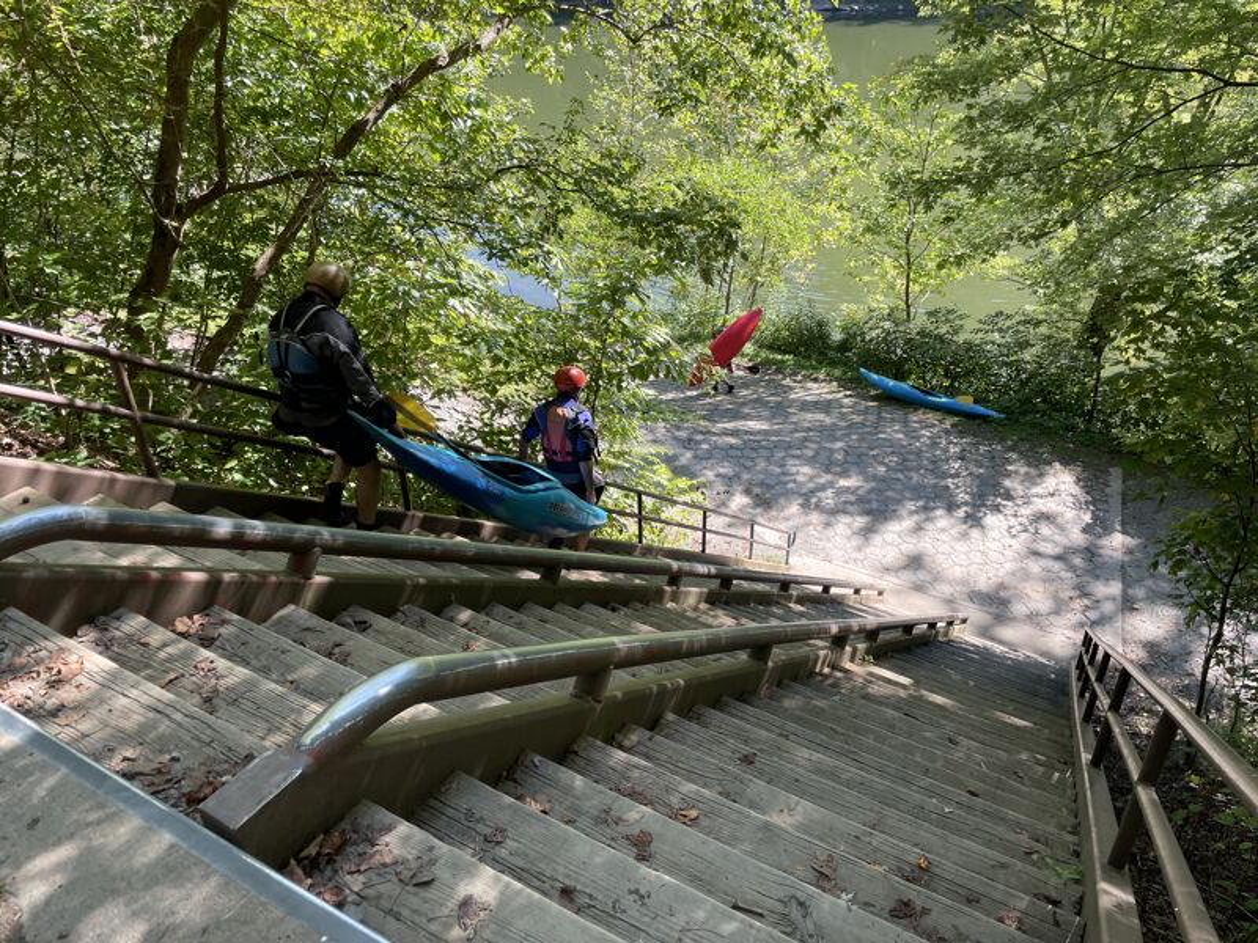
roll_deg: +0.4
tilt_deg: -30.6
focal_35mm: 26
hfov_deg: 67.3
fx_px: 945
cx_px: 629
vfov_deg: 53.1
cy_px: 472
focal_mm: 4.2
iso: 32
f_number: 1.6
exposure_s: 1/350
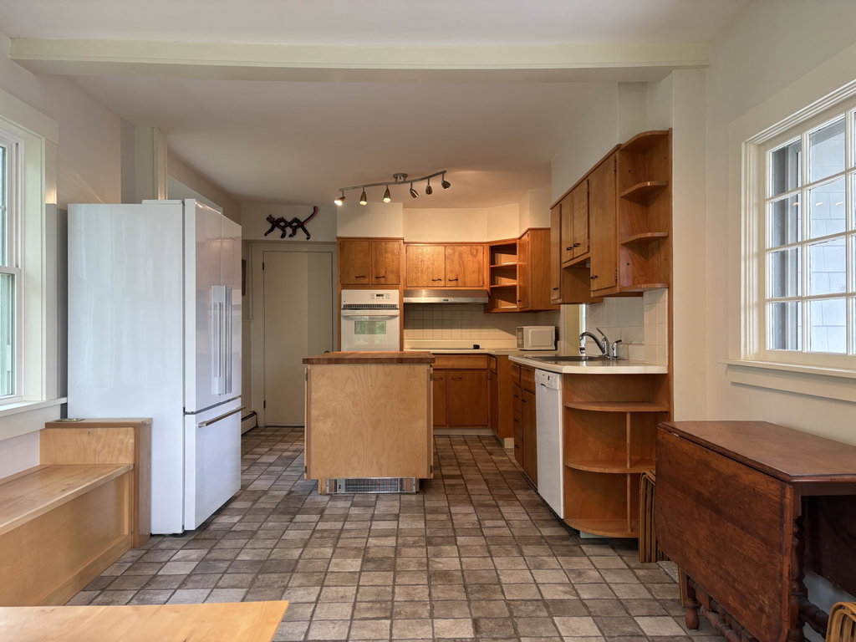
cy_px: 321
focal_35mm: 26
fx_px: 643
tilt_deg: +0.6
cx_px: 428
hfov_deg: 67.3
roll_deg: +0.2
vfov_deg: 53.1
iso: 100
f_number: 1.6
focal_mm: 5.96
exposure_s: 1/60
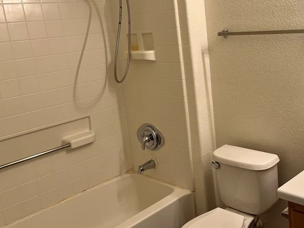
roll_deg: +5.3
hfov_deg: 44.5
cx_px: 220
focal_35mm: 41
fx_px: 360
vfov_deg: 35.0
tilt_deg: -10.8
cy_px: 86
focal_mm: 5.1
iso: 125
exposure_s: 1/120
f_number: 1.6
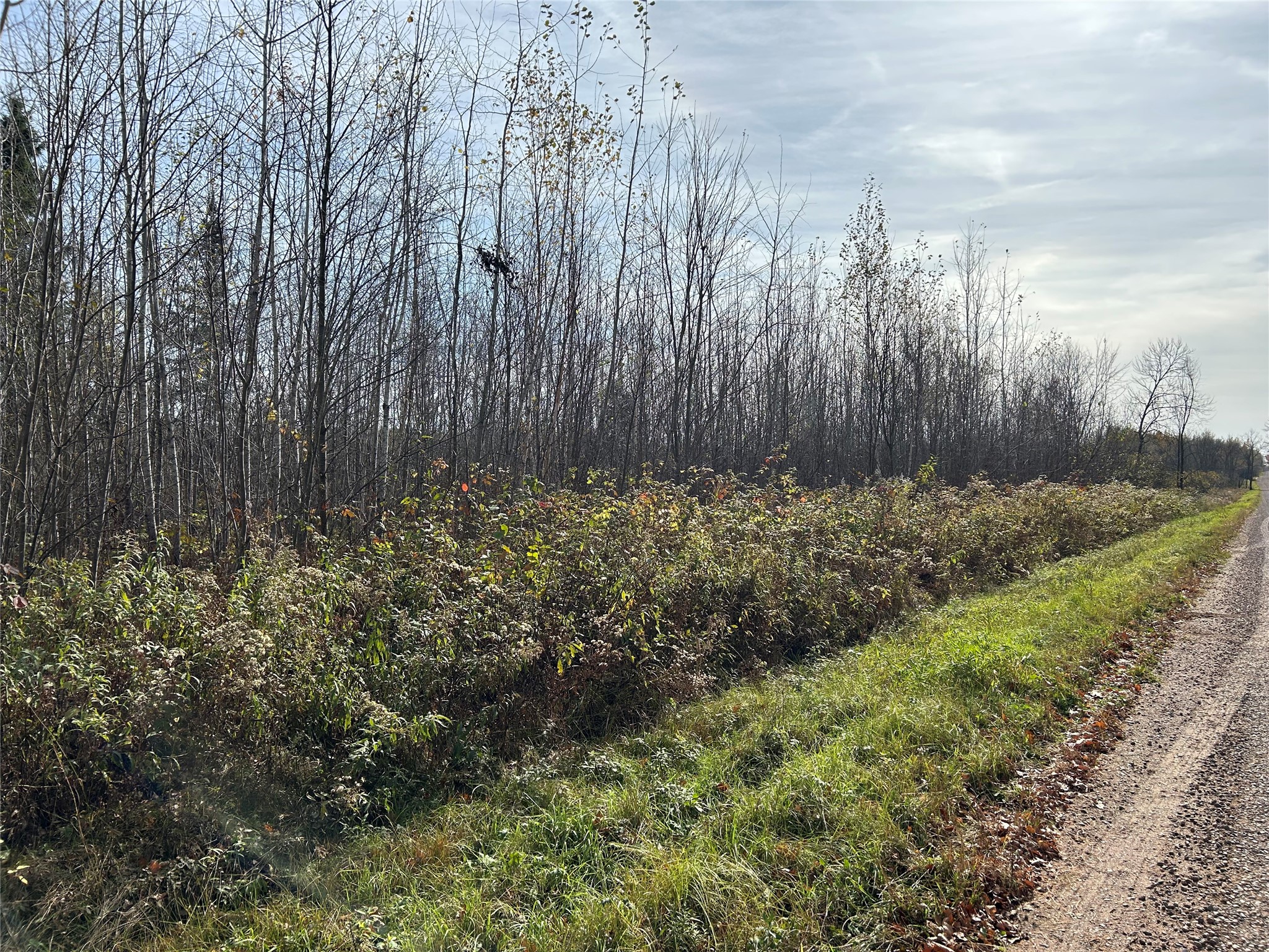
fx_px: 953
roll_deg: -0.1
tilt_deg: +0.5
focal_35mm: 26
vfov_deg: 53.1
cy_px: 476
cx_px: 634
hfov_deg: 67.3
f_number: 1.5
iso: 50
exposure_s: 1/4831
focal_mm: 5.7
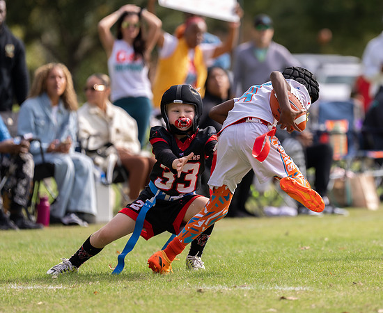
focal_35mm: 343
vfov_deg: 4.6
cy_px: 121
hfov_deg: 5.6
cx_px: 276
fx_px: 3923
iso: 100
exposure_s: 1/1600
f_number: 2.8
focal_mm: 200
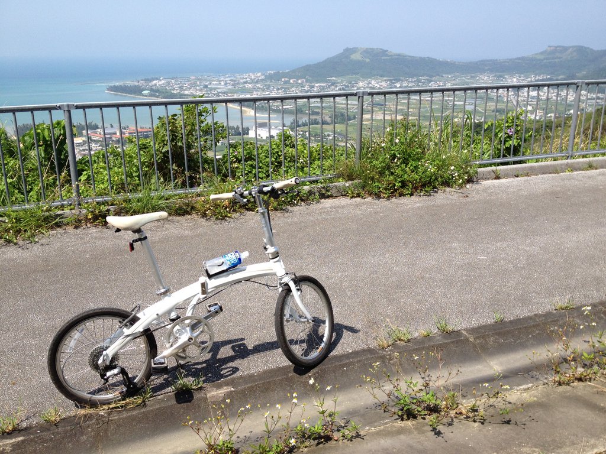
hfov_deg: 52.6
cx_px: 303
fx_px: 613
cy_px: 227
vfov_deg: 40.7
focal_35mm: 35
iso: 50
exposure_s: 1/1493
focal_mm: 4.28
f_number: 2.4
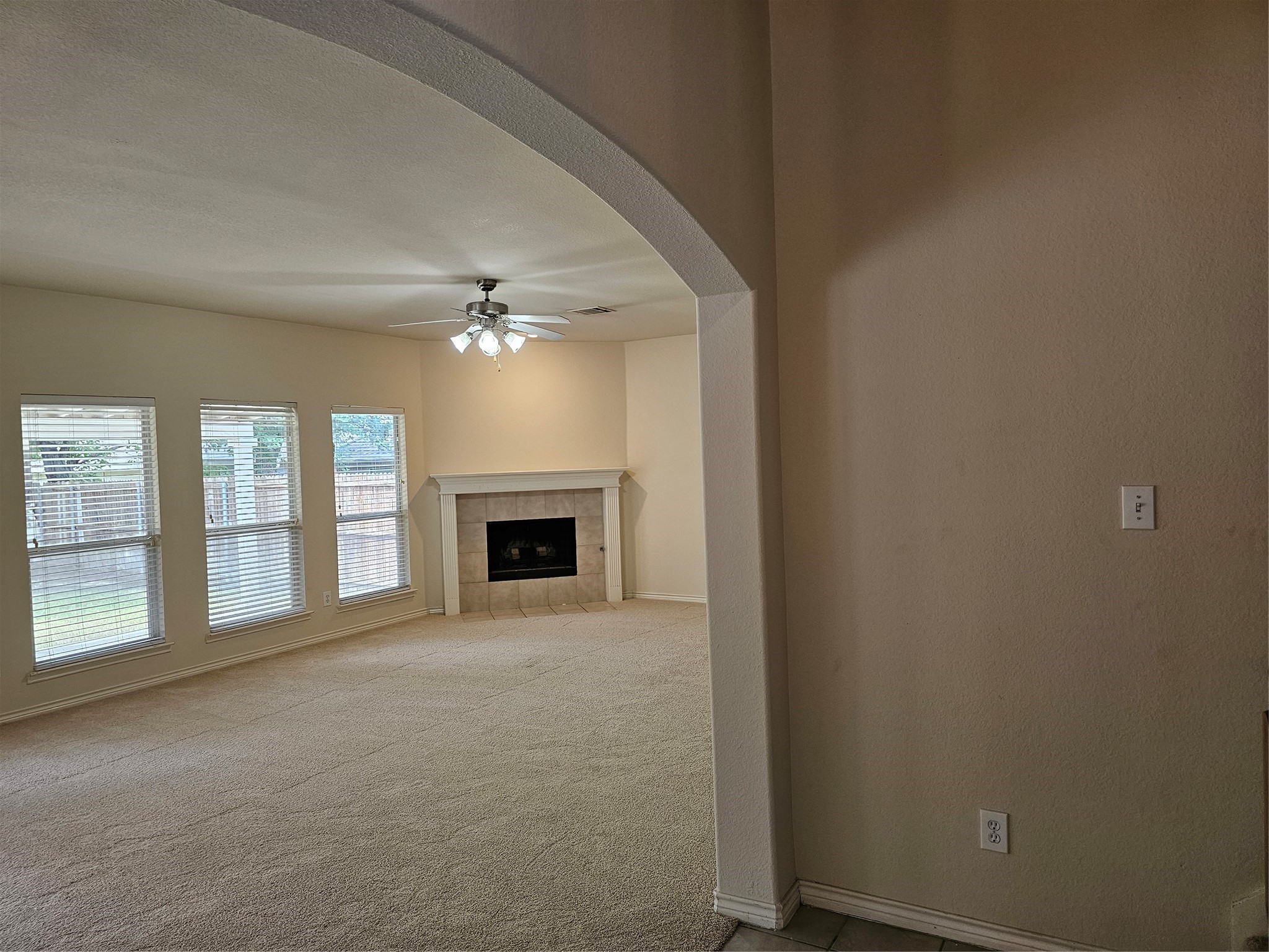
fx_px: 843
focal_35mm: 23
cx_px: 634
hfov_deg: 73.9
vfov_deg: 58.9
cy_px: 476
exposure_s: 1/120
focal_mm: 6.3
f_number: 1.7
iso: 200
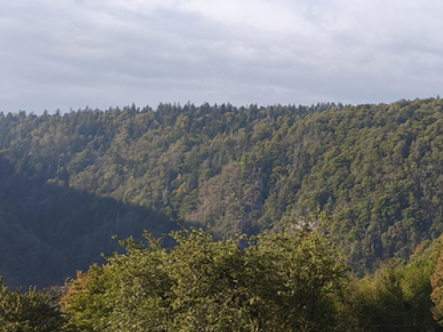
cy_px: 182
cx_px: 468
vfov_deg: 22.5
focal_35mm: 65
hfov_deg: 27.7
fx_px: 831
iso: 80
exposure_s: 1/1793
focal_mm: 5.35
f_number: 1.7
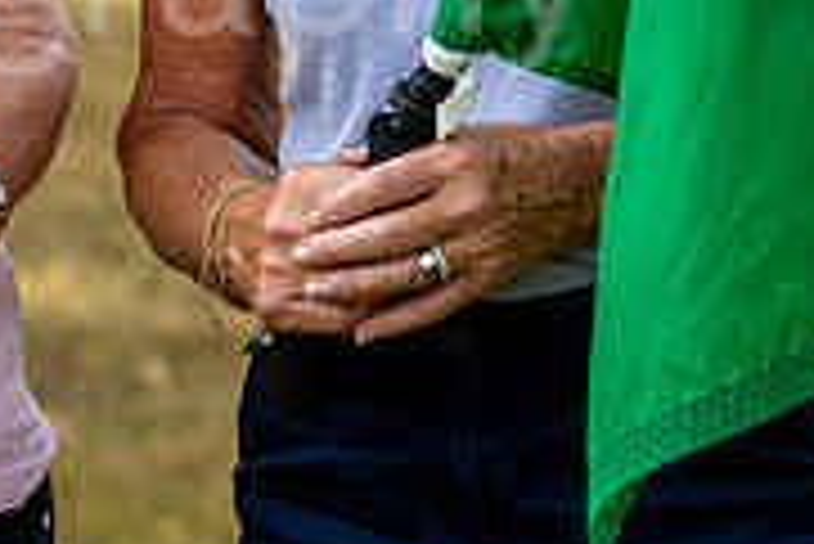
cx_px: 22
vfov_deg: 3.5
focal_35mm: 391
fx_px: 8848
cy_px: -250
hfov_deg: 5.3
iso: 125
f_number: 5.6
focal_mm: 122
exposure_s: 1/250
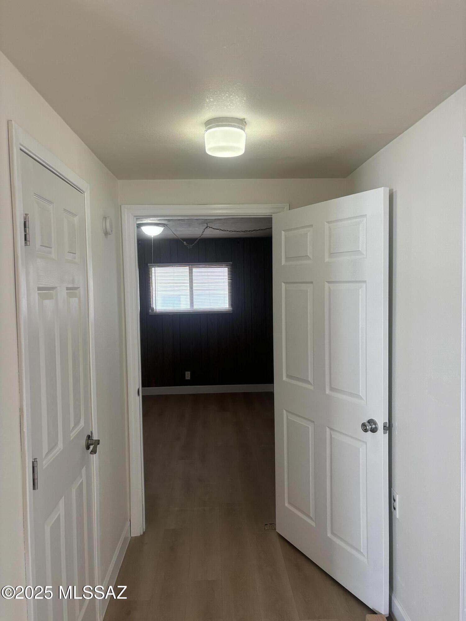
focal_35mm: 26
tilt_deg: -3.0
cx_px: 233
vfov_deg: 67.3
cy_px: 310
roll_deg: +0.7
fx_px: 467
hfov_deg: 53.1
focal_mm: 5.96
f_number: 1.6
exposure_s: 1/94
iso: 125
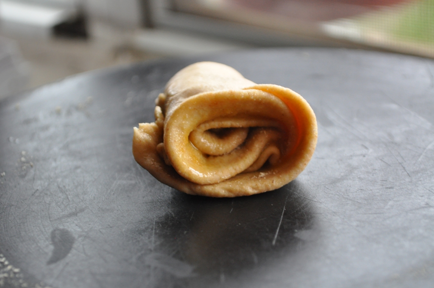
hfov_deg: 24.6
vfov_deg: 16.5
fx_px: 993
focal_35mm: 82
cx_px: 217
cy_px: 144
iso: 1100
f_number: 5.6
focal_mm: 55
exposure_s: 1/60
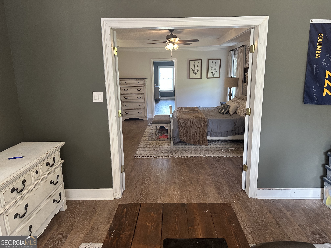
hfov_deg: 71.6
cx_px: 166
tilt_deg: -11.6
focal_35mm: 24
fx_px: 229
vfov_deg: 56.8
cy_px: 124
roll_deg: +1.5
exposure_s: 1/117
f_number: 1.78
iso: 250
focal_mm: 6.86
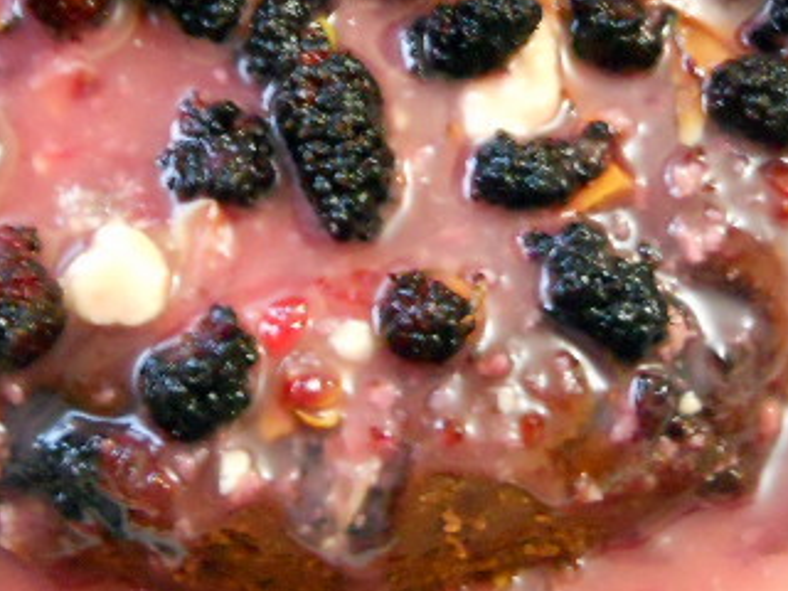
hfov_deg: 23.8
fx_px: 1867
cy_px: 59
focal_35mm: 82
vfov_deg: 17.7
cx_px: 347
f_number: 3.1
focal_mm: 6.72
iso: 800
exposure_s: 1/3
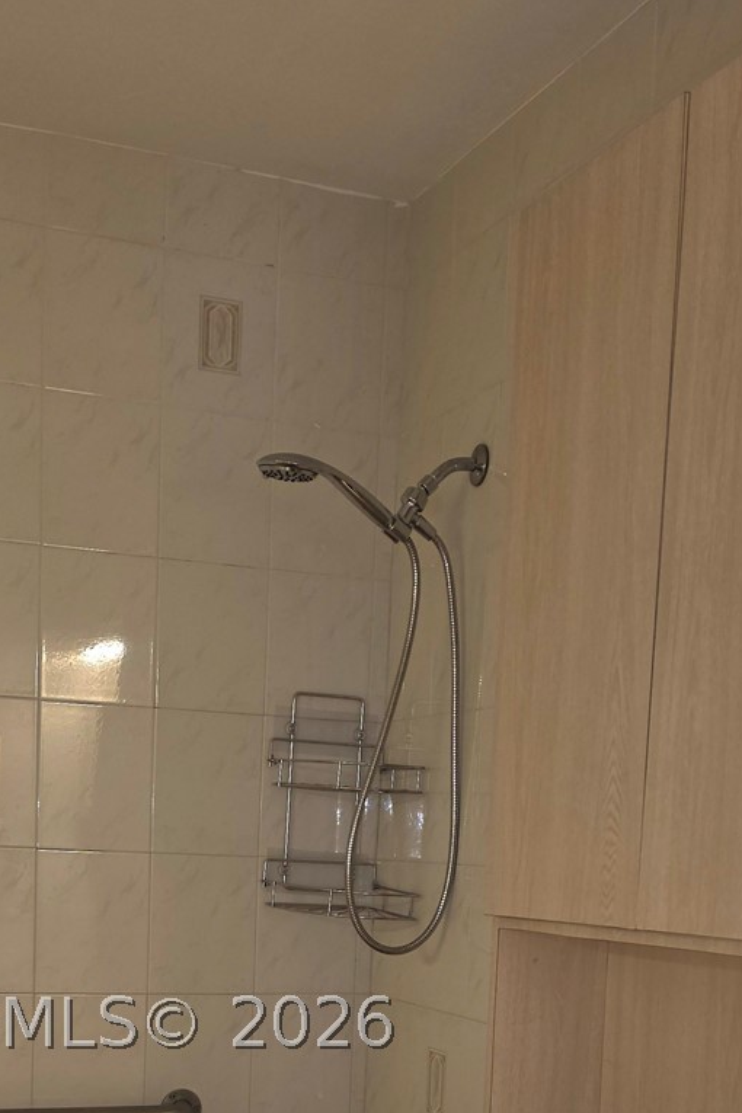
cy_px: 1023
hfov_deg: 27.0
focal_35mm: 50
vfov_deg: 36.8
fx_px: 1546
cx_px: 308
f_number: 1.4
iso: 16
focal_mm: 6.5
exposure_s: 1/60.2
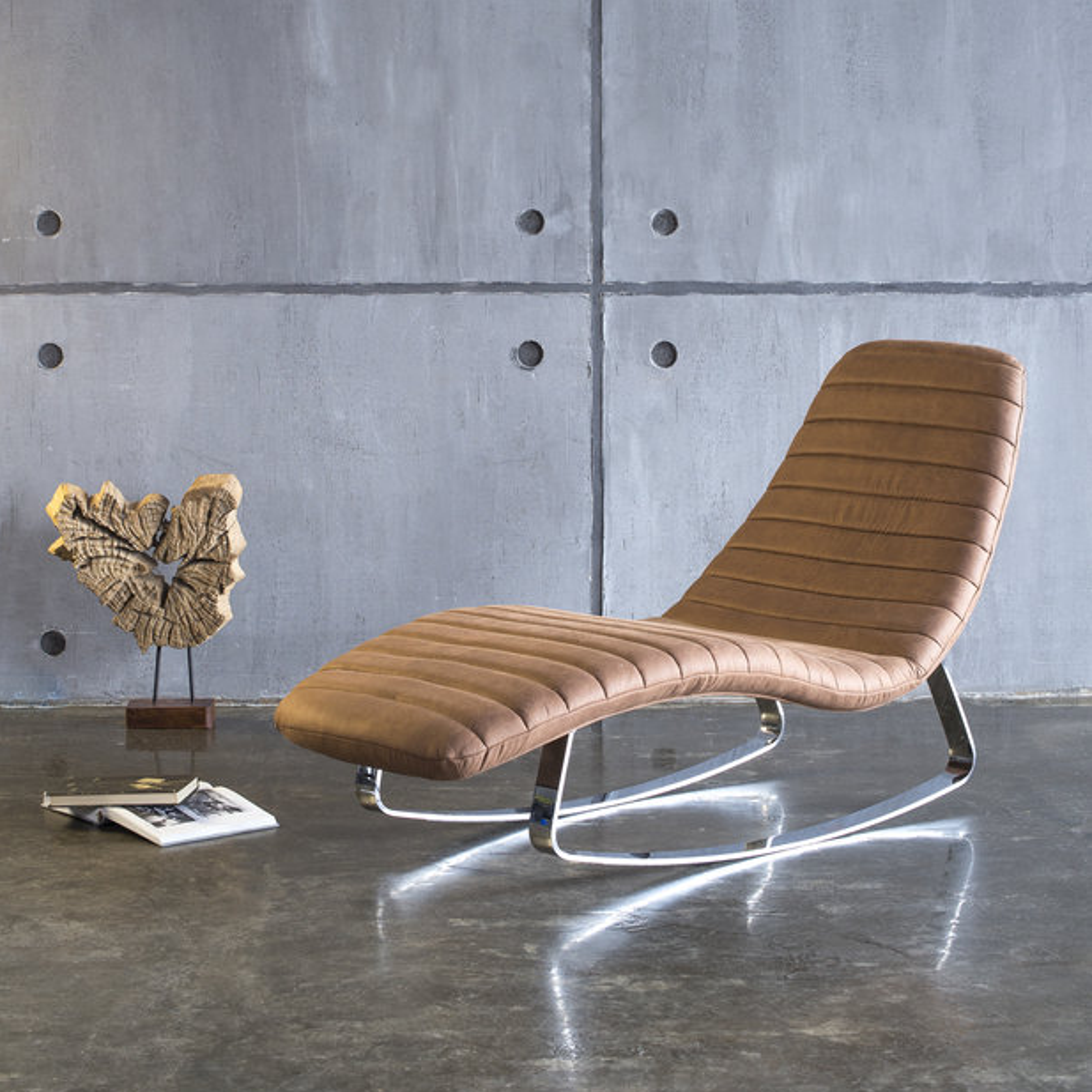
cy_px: 339
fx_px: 2284
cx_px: 545
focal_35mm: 64
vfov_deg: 26.7
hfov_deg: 26.9
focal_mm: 50
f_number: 8
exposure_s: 1/2
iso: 200
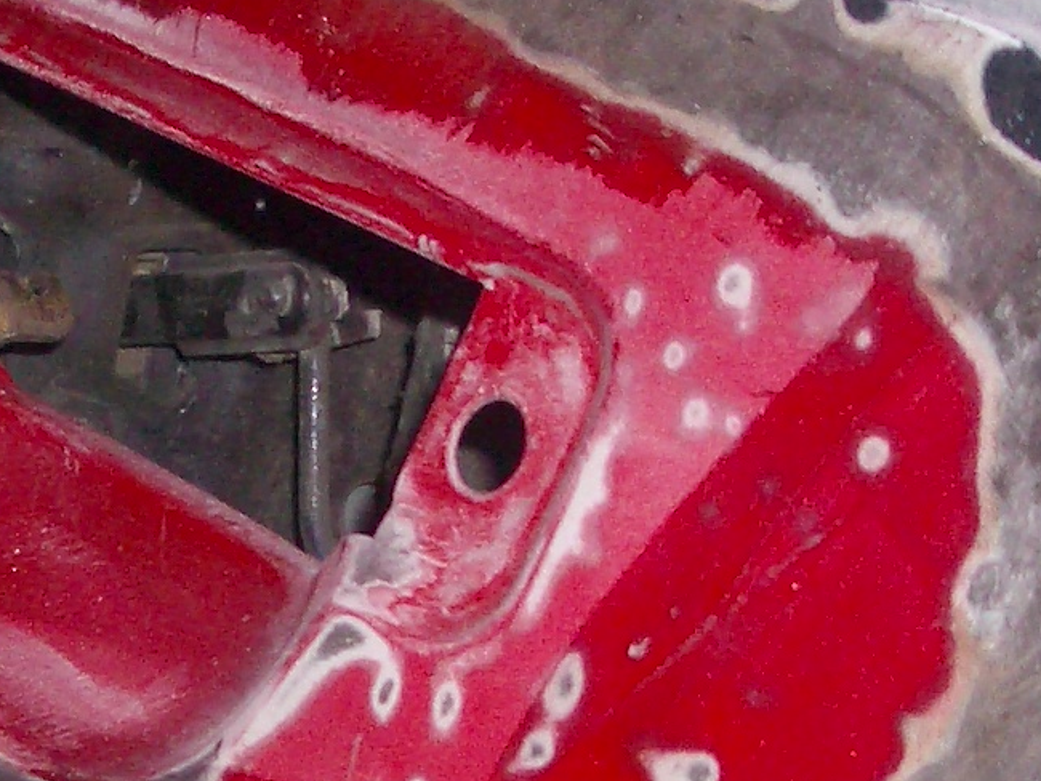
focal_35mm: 124
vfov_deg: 11.9
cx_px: 543
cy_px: 735
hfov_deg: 15.9
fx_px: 3730
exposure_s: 1/60
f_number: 2.6
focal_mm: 5.8
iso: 100
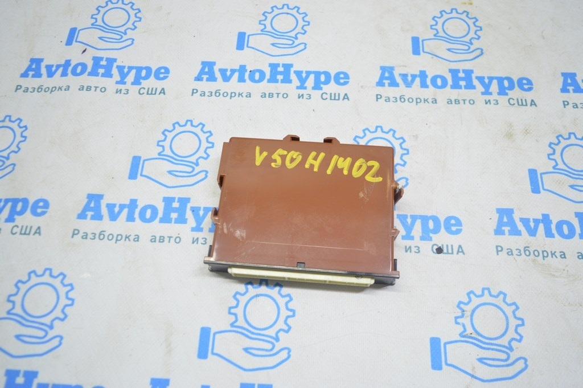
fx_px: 485
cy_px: 194
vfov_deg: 43.5
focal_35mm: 30
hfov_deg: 62.0
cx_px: 292
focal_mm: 20
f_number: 3.5
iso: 400
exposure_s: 1/40
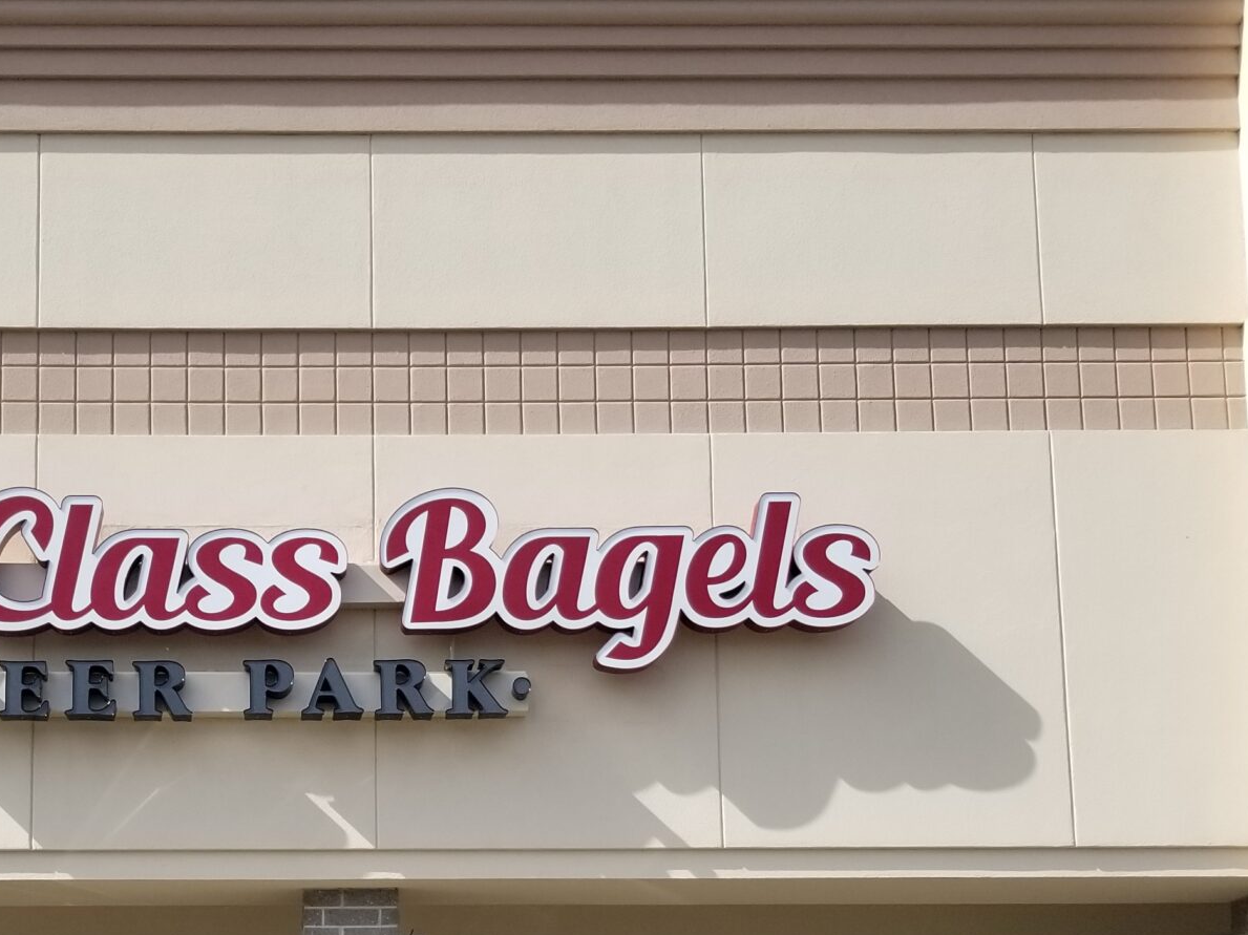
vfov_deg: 25.0
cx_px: 254
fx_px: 2018
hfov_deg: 33.4
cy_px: 915
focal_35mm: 56
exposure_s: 1/2184
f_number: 1.7
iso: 50
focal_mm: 4.3
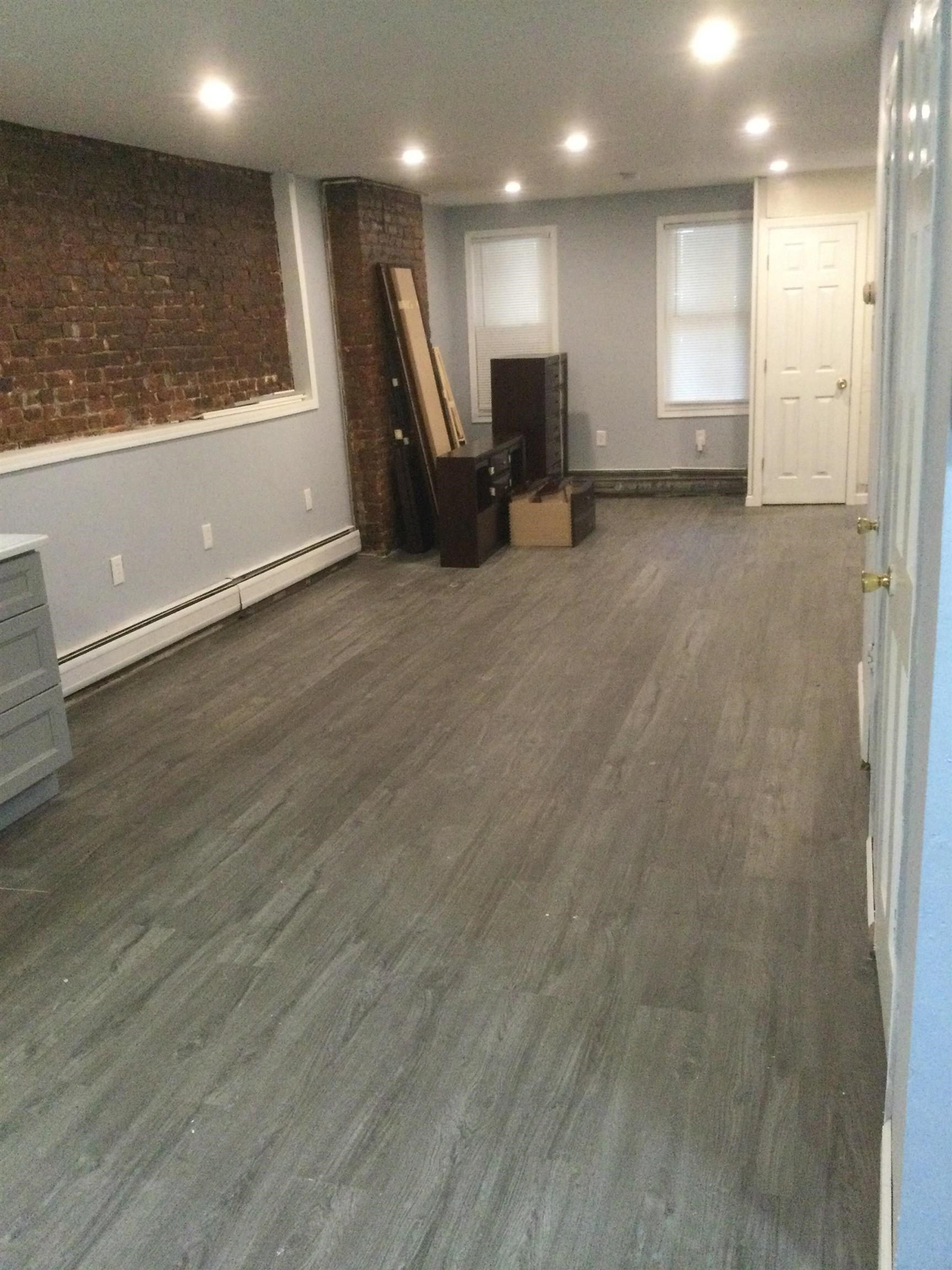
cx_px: 476
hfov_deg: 45.4
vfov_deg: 58.4
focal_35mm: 31
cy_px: 635
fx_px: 1137
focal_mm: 3.3
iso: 200
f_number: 2.4
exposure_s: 1/30
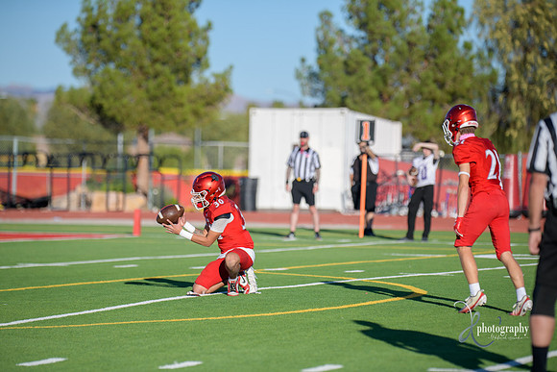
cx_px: 278
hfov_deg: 9.4
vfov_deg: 6.2
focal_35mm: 220
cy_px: 186
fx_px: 3405
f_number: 2.8
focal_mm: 220
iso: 400
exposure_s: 1/6400
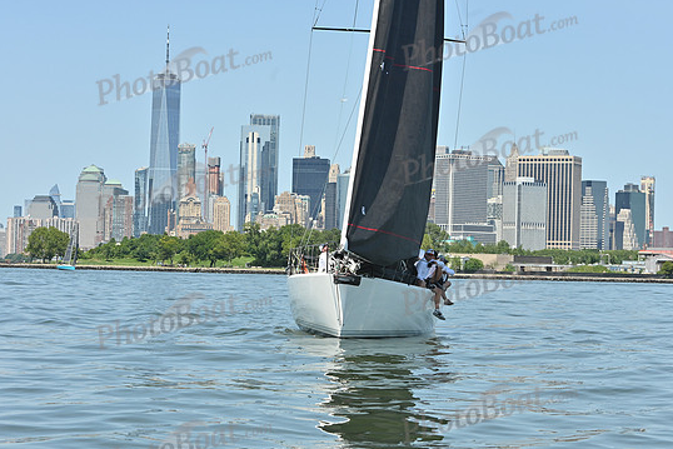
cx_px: 338
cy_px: 236
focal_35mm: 97
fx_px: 1814
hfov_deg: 21.0
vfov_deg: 14.1
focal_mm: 90
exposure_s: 1/1000
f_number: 8
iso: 320
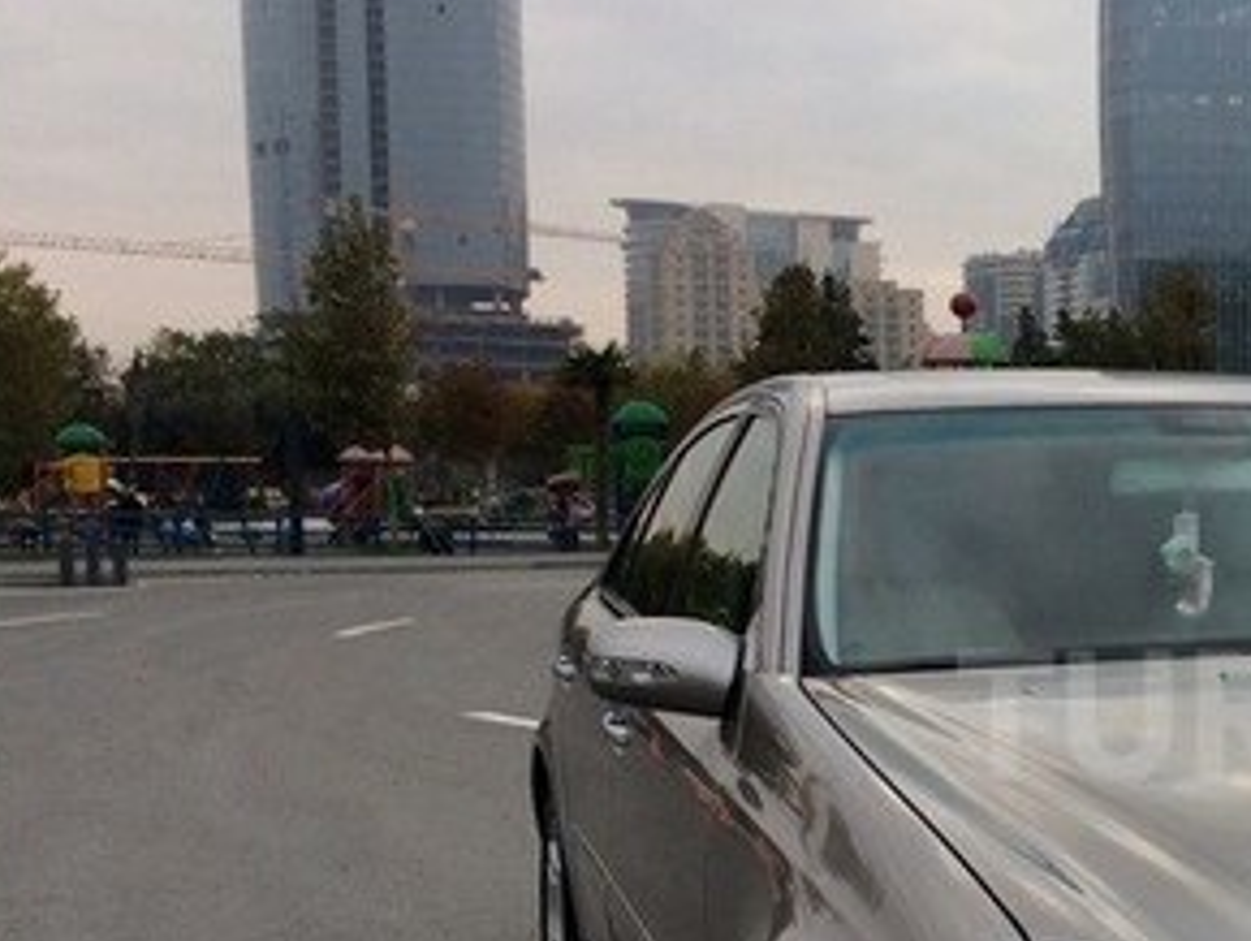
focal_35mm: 66
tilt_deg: -5.9
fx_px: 2387
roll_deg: -0.7
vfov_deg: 22.1
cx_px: 1398
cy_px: 714
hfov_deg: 26.8
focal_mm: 4.15
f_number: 2.2
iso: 32
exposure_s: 1/162
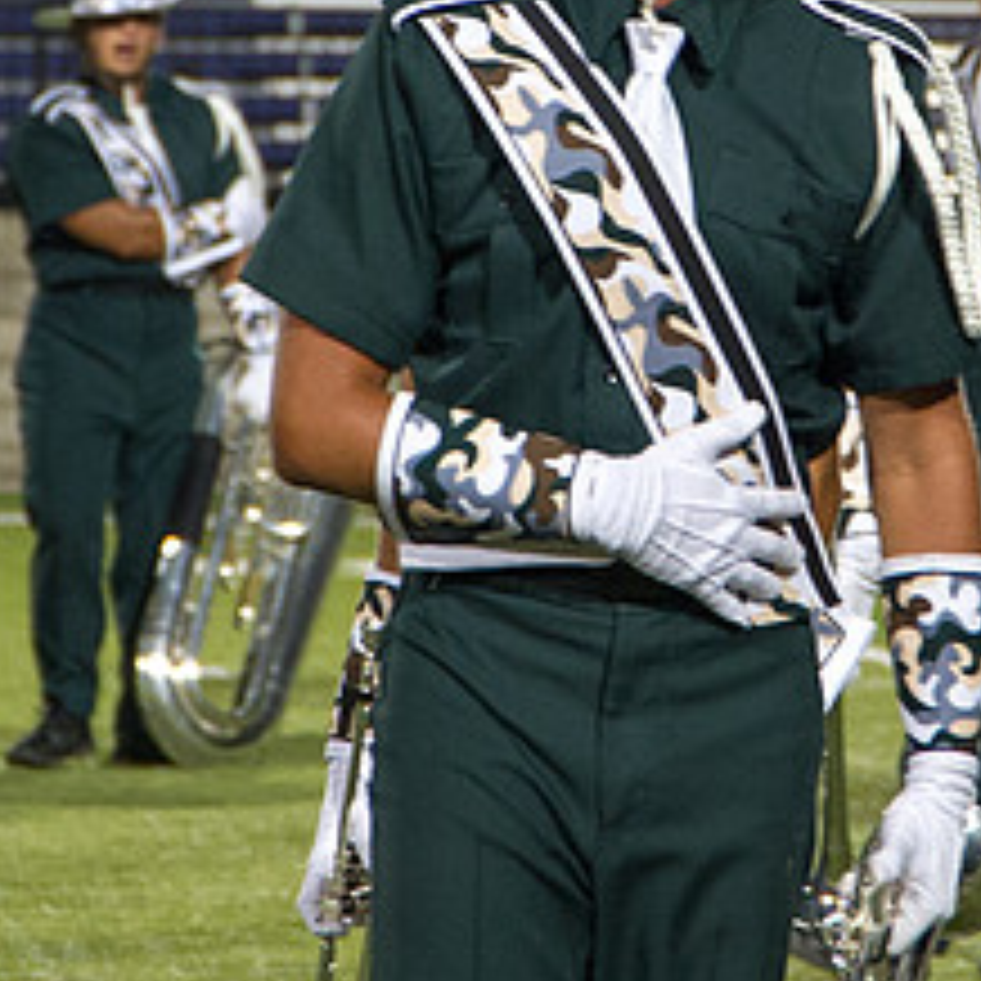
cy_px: 106
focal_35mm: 412
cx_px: 640
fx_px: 13210
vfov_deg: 4.2
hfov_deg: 4.3
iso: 2500
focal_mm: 102
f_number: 5.6
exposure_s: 1/160
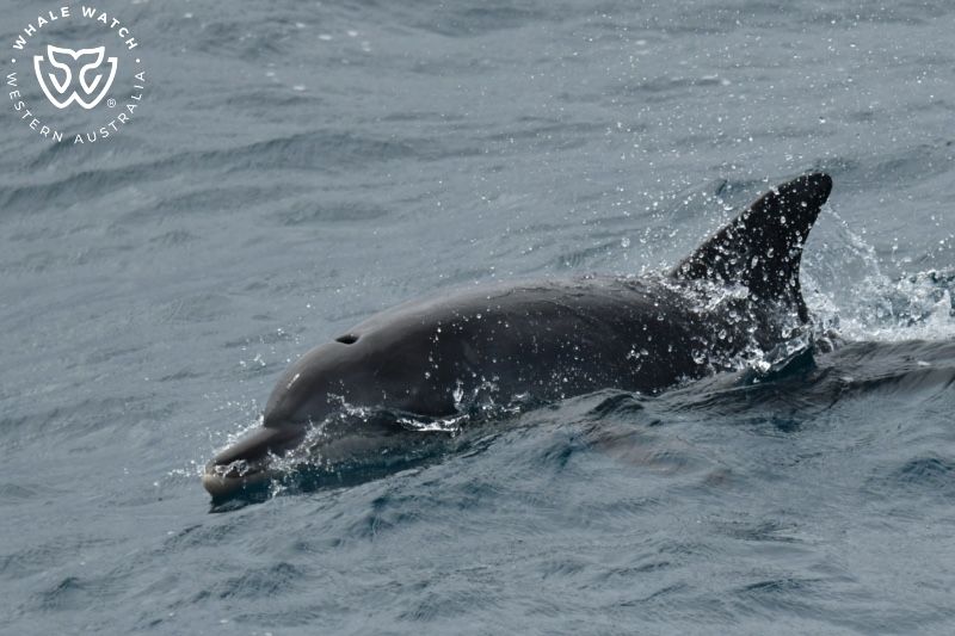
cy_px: 318
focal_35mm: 260
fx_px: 6895
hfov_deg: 7.9
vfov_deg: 5.3
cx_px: 478
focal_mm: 260
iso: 800
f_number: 5.6
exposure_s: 1/8000
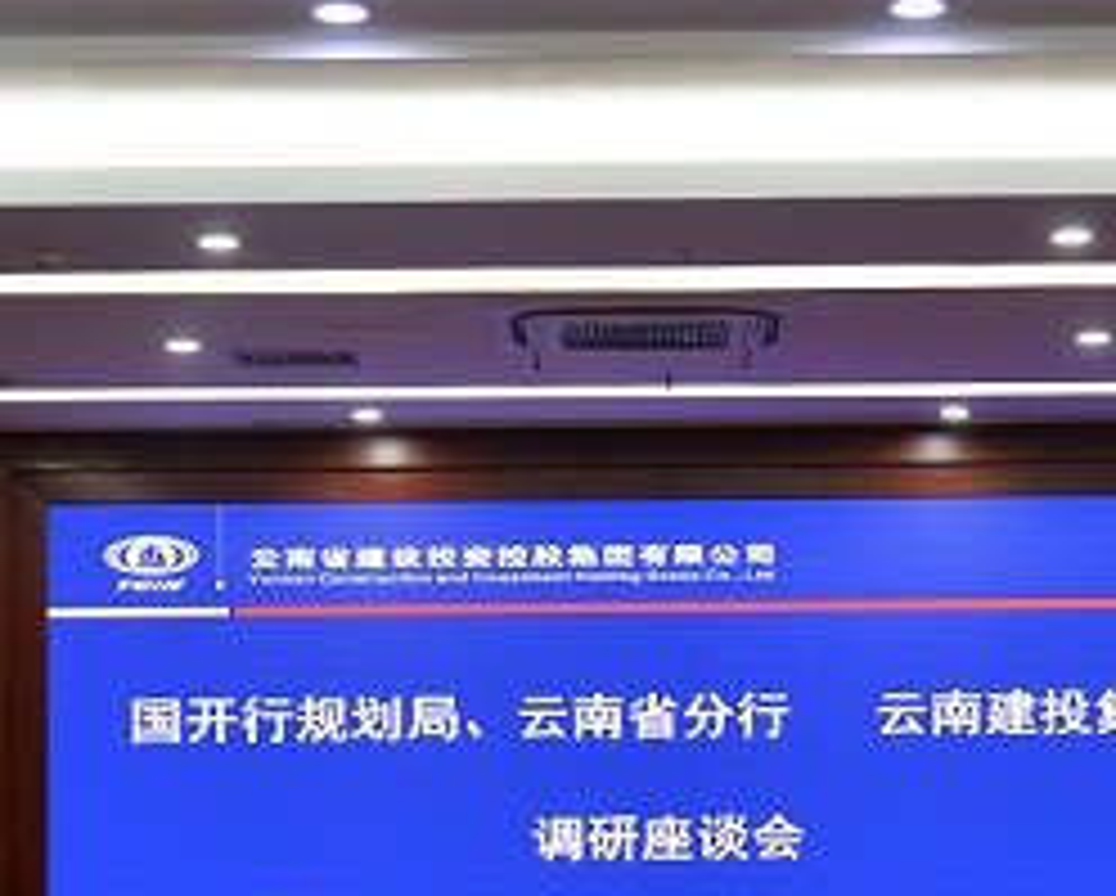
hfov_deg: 20.5
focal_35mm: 93
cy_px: 651
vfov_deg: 16.5
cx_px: 727
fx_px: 3075
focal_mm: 34
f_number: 5.6
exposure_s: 1/125
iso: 1250
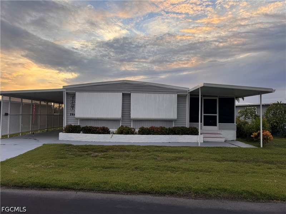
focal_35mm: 24
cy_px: 107
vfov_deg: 56.8
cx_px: 143
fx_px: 198
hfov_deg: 71.6
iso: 80
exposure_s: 1/425
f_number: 1.78
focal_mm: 6.76
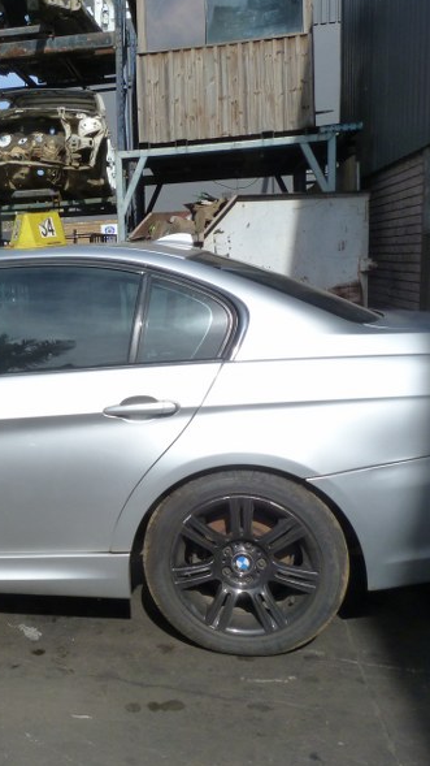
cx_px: 25
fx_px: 751
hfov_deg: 30.3
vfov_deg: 54.0
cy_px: 381
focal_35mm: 37
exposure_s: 1/400
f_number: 5.6
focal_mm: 4.5
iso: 125
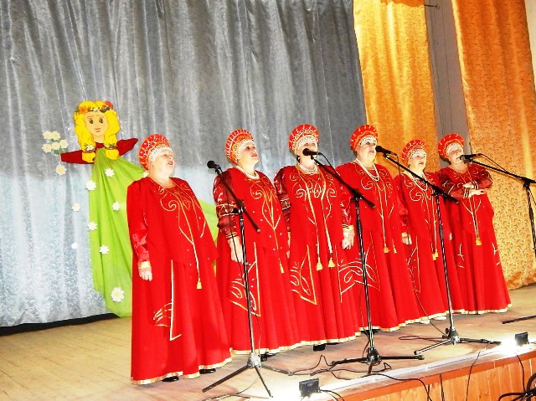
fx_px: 480
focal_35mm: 31
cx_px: 268
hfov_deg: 58.4
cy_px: 200
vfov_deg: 45.4
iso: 720
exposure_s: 1/30
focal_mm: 5.6
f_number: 3.2
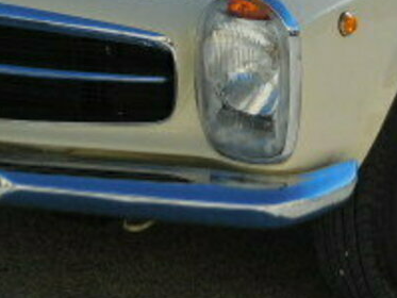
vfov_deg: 9.0
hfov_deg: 12.3
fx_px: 1847
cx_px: 246
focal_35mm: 161
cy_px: -121
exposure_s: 1/1000
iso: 125
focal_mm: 8.9
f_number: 4.1
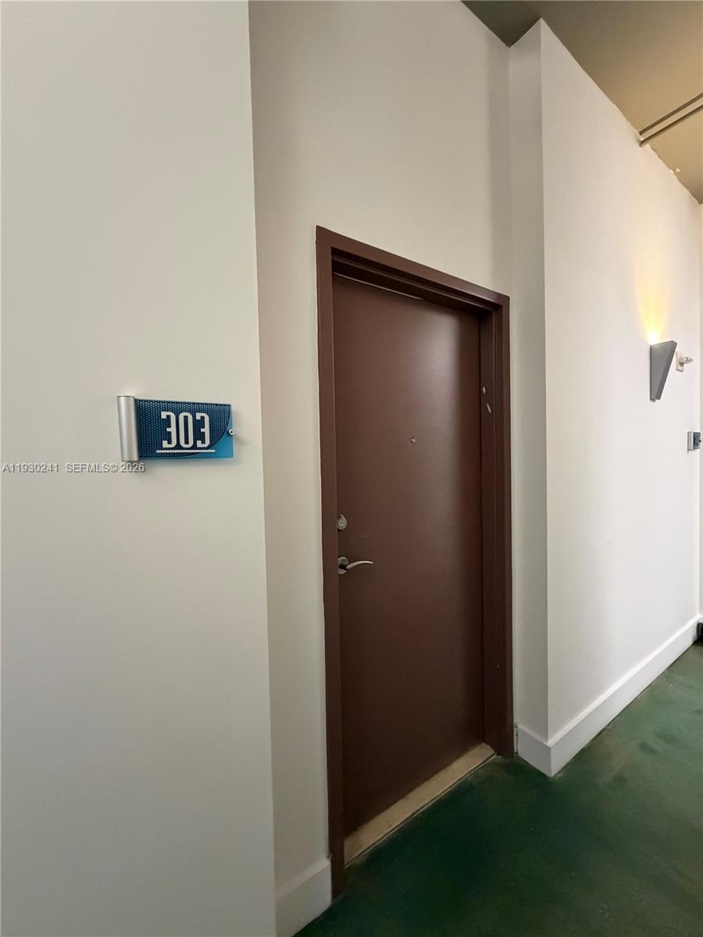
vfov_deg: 102.1
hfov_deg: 85.7
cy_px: 468
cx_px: 352
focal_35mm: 14
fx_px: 379
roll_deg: +1.4
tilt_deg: -0.8
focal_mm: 2.22
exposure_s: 1/60
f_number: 2.2
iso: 1000
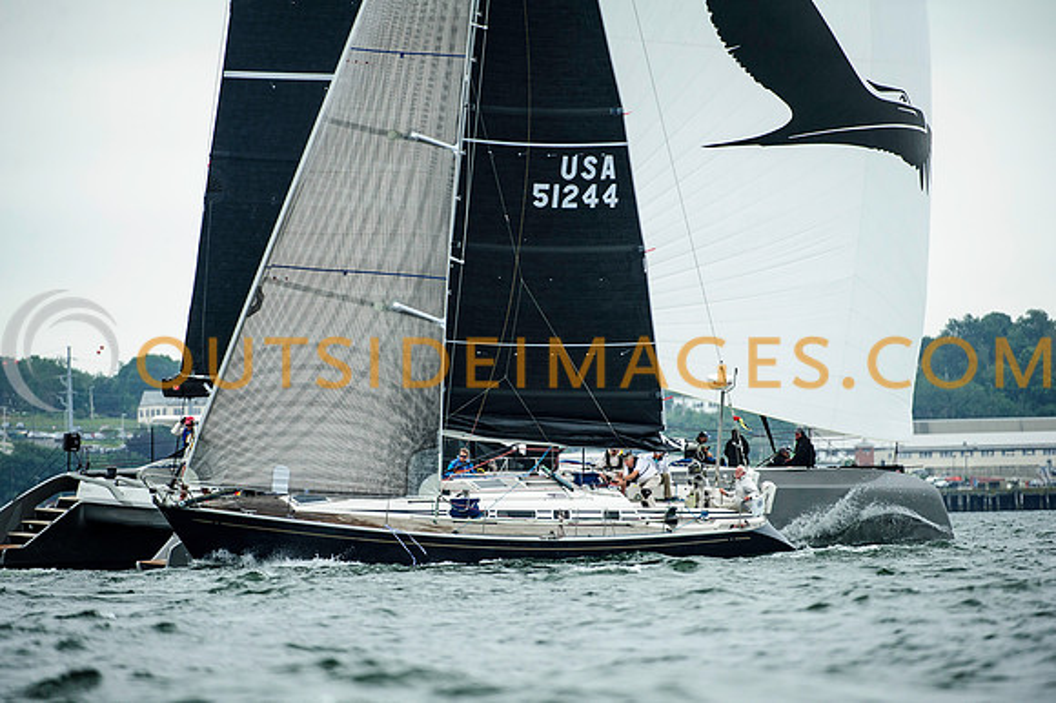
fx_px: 10477
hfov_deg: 5.8
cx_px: 528
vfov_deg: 3.8
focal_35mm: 357
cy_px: 352
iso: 640
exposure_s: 1/800
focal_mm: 350
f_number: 4
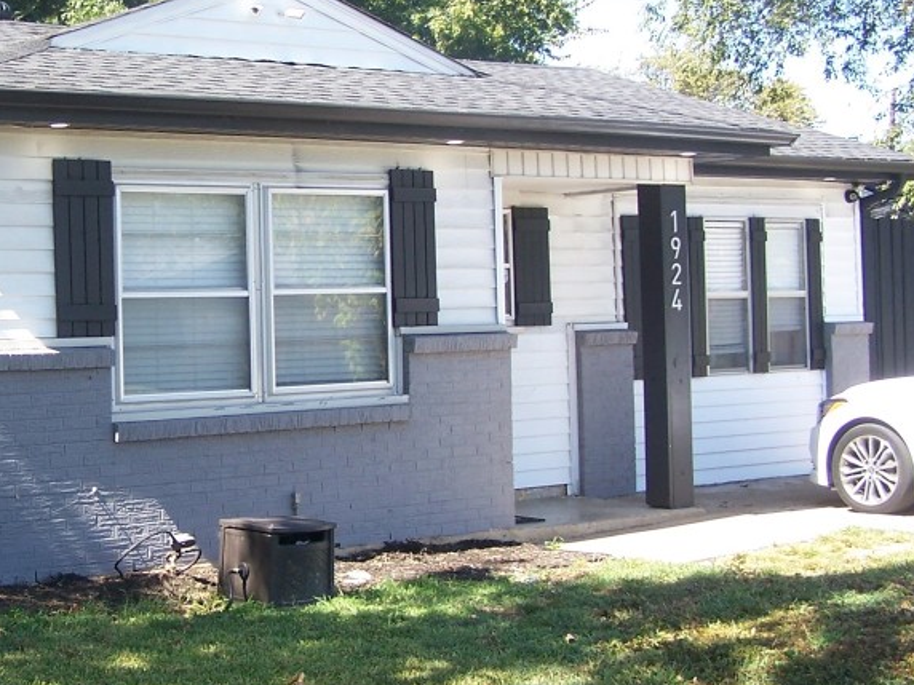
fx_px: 1795
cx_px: 201
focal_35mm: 68
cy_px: 345
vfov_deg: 21.6
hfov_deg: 28.0
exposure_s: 1/250
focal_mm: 6.3
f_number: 2.8
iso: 80
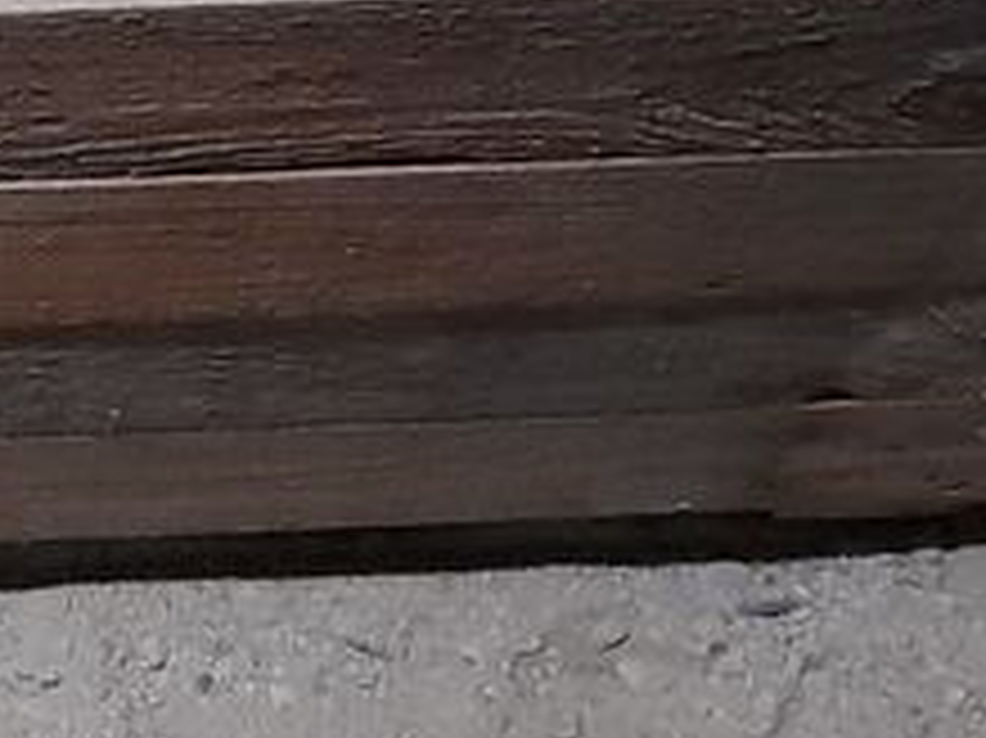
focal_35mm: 114
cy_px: 81
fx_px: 3245
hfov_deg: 16.3
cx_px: -320
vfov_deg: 12.9
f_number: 2
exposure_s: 1/25
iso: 640
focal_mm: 4.6
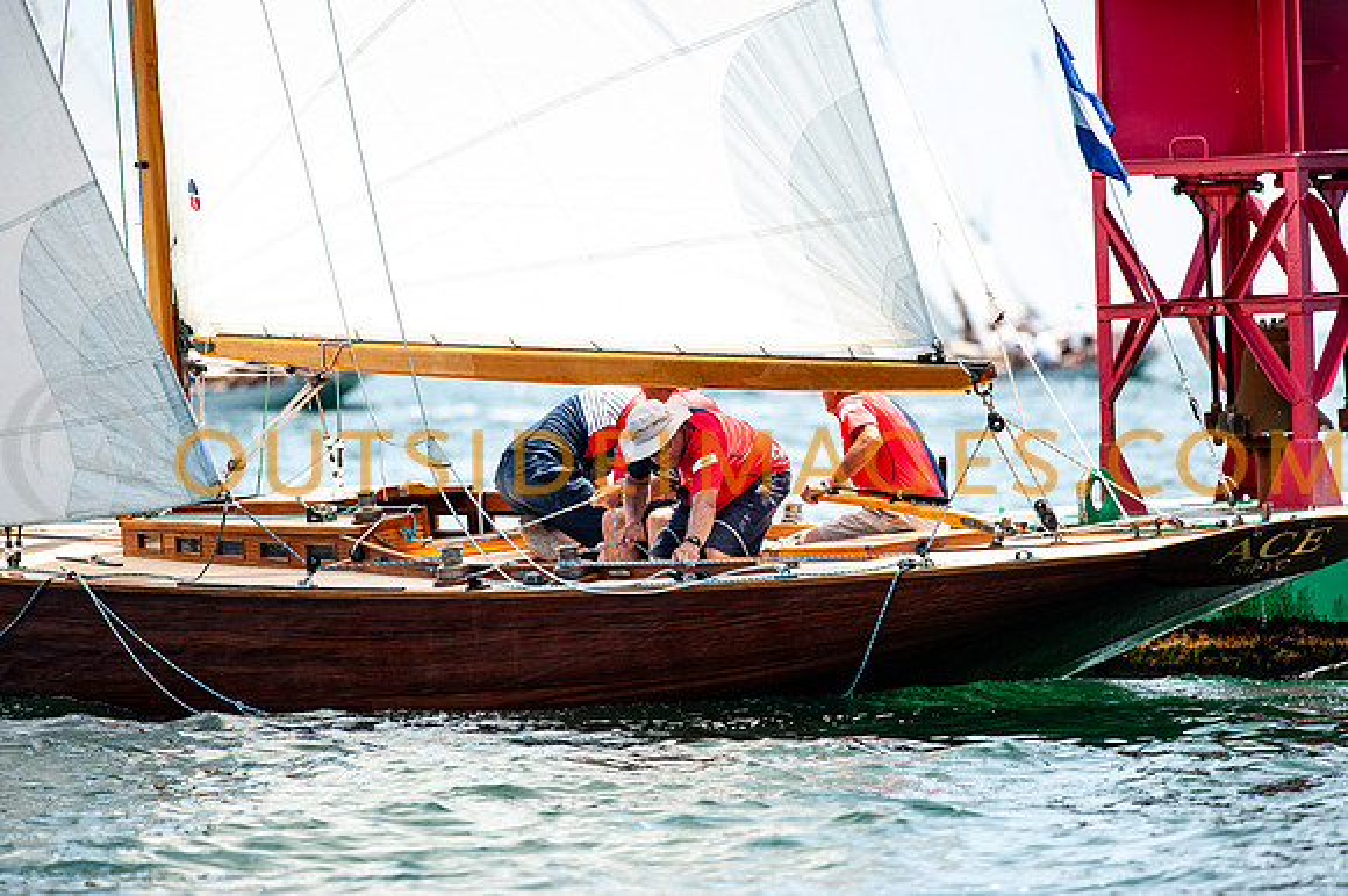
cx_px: 674
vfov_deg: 4.6
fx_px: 11226
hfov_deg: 6.9
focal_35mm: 300
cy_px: 448
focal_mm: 300
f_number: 5
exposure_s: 1/1250
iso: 250
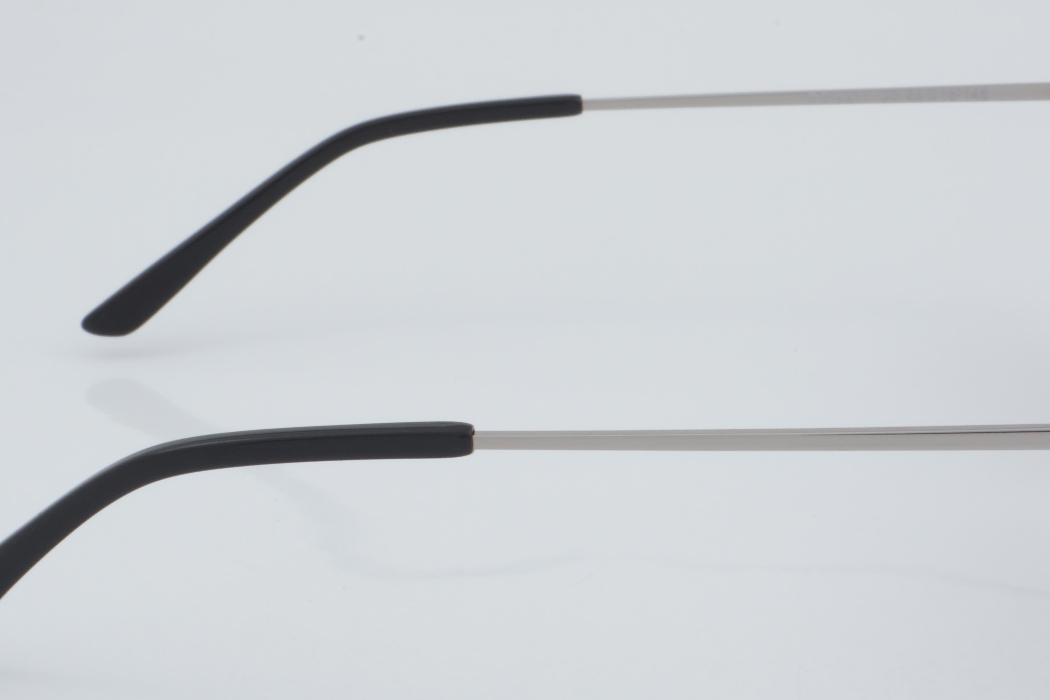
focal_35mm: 110
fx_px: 3208
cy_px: 327
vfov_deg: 12.5
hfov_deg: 18.6
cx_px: 644
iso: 100
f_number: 32
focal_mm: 50
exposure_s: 1/3
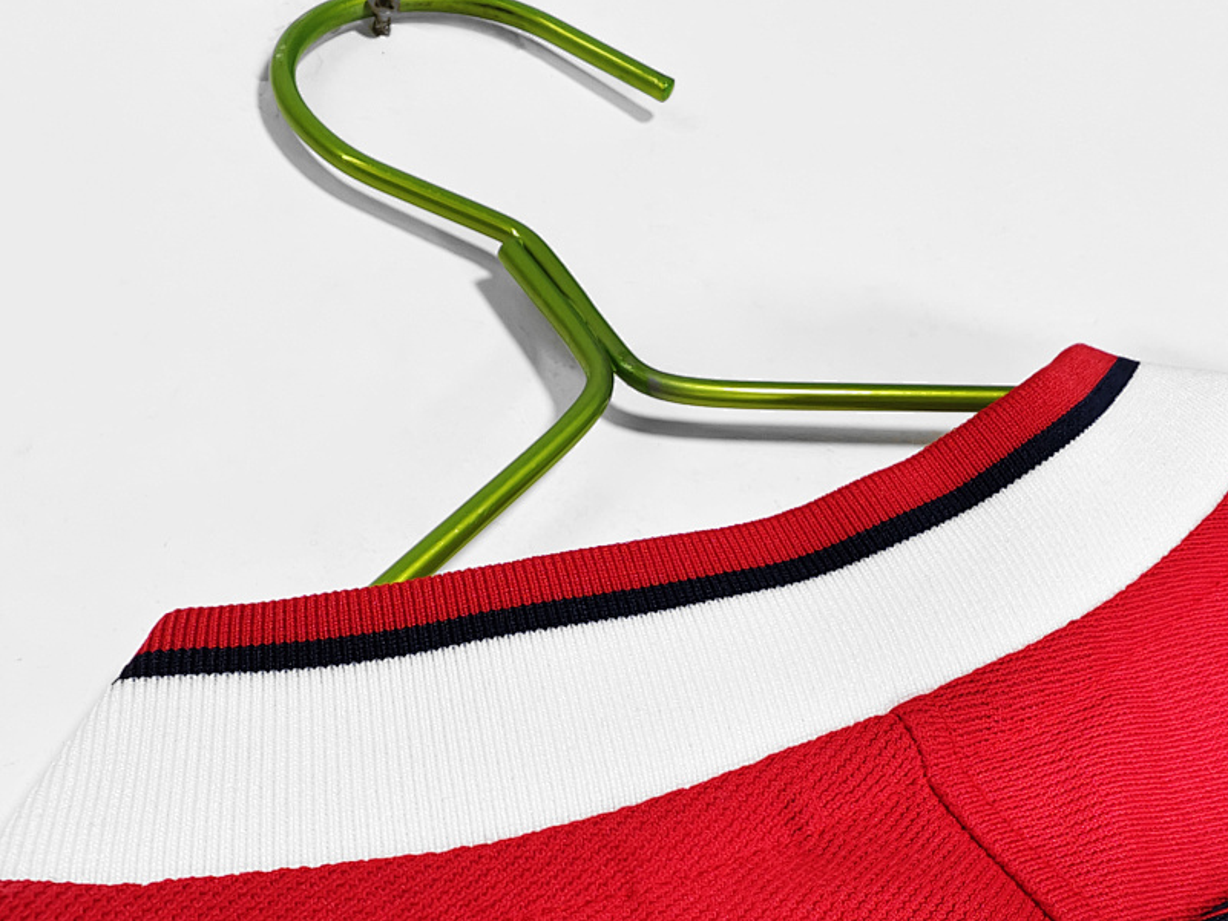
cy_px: 613
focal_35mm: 31
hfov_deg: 58.3
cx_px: 644
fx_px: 1100
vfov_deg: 44.8
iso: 129
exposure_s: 1/50
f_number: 2.2
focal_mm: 2.59
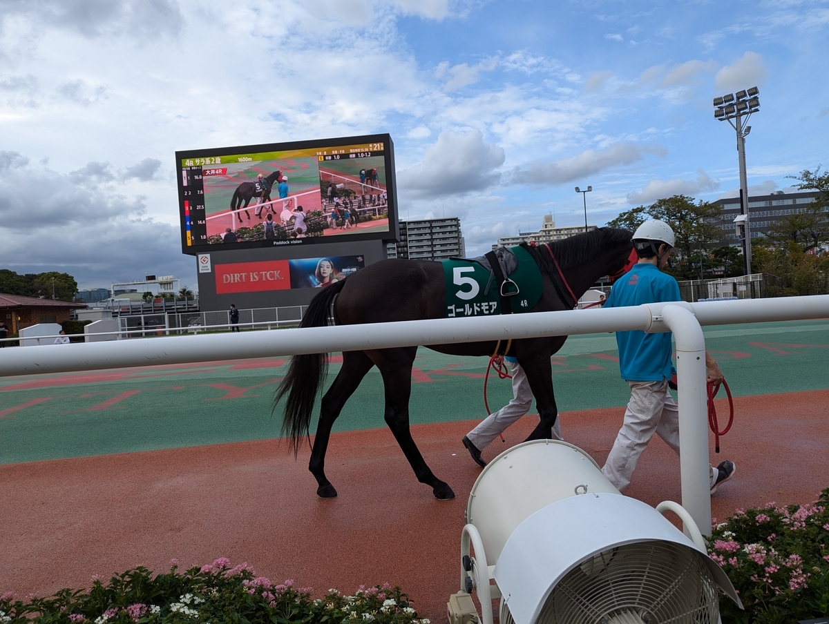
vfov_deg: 57.0
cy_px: 312
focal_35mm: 24
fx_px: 576
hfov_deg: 71.5
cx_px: 414
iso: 46
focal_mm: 6.81
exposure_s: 1/1155
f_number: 1.85
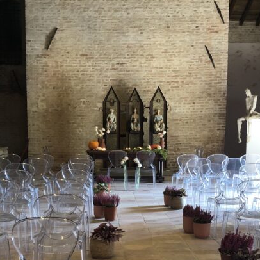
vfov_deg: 42.3
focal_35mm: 39
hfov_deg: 42.8
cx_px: 133
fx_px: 331
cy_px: 173
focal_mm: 4
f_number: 1.8
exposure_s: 1/25
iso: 40
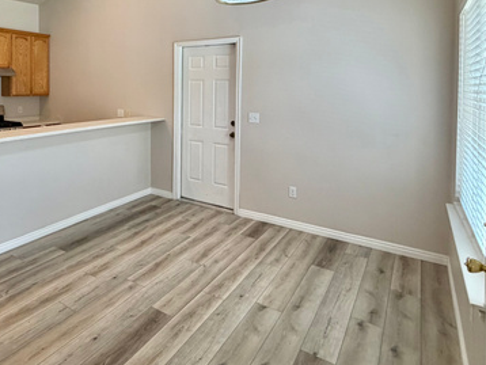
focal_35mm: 25
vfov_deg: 52.7
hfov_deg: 66.4
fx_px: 351
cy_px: 95
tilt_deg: -1.0
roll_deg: -0.7
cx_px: 143
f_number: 2.2
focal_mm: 2.22
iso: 250
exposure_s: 1/120
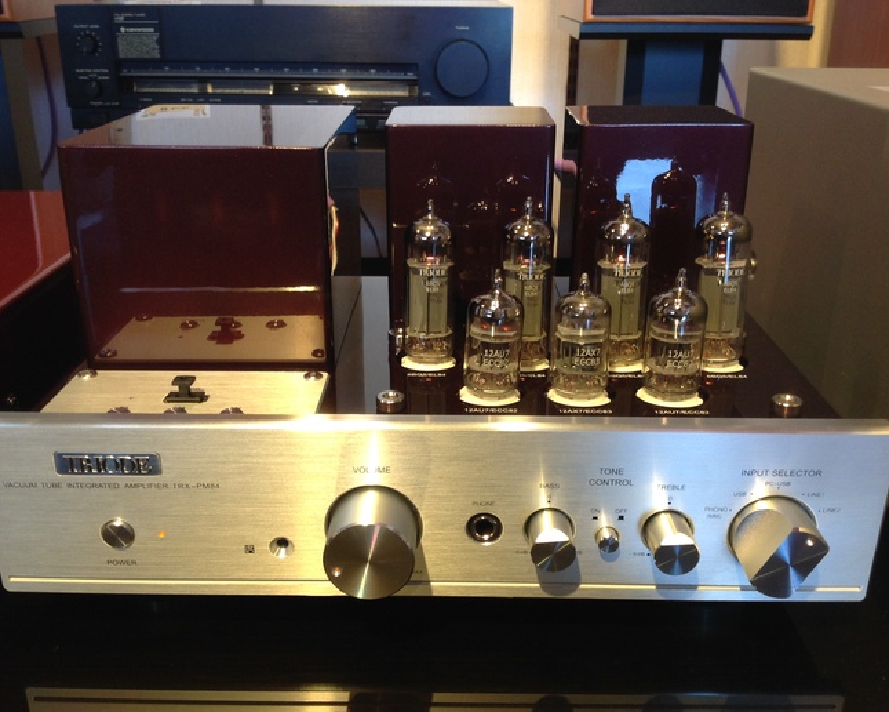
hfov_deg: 49.1
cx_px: 448
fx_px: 974
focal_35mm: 37
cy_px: 359
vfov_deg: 40.1
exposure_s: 1/15
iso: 100
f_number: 2.4
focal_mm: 4.28
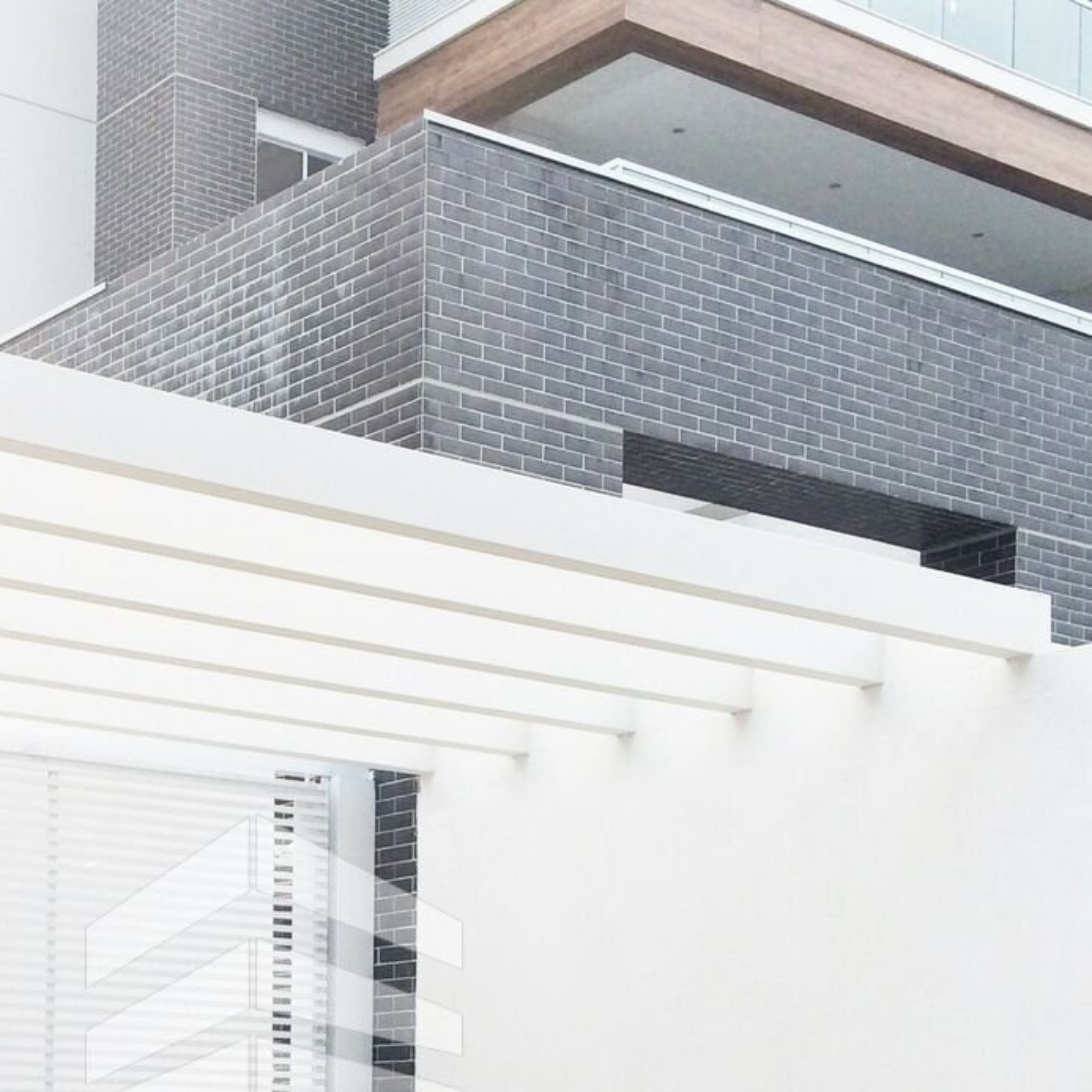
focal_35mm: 71
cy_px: 1084
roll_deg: -2.0
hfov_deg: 24.0
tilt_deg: +1.9
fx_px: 2534
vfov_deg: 23.3
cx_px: 247
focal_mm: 4.15
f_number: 2.2
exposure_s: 1/892
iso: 32
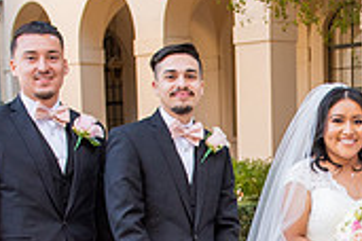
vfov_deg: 12.4
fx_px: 1076
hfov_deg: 18.6
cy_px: 315
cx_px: 370
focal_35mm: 107
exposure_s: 1/200
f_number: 4.5
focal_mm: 28
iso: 640
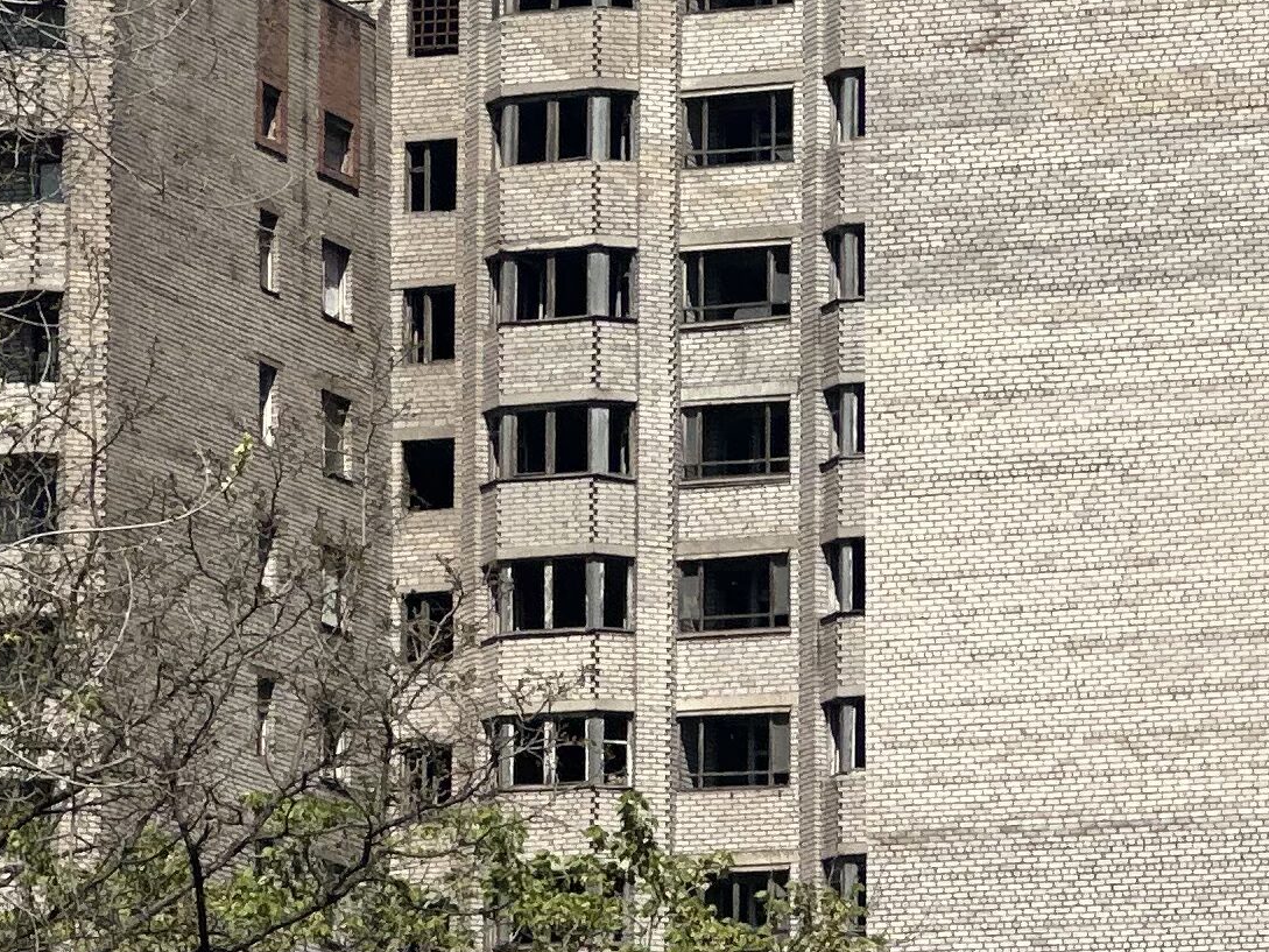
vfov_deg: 5.2
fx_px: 10449
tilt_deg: +12.5
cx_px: 1092
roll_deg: -0.9
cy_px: 319
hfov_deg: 6.9
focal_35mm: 285
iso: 32
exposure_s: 1/919
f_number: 2.8
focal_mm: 9
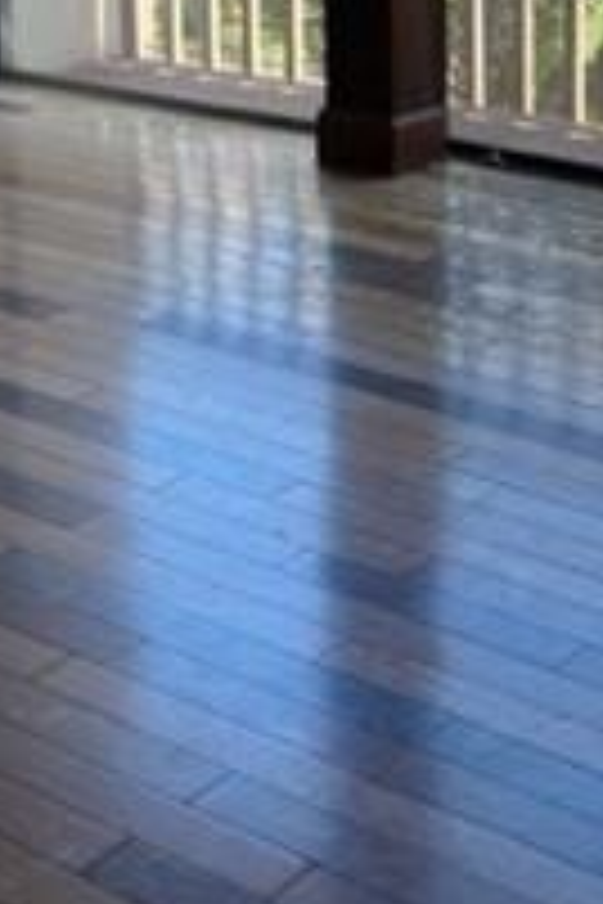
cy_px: -94
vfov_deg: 22.3
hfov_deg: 15.8
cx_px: 176
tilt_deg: -10.2
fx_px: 2161
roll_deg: +2.4
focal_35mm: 86
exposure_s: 1/122
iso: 32
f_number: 1.6
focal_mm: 5.1
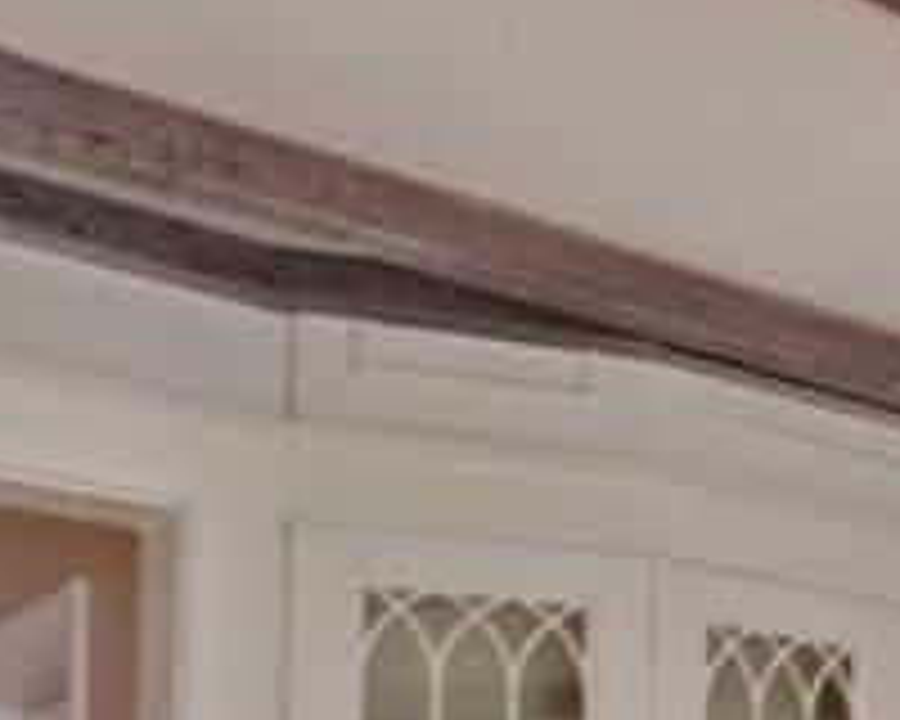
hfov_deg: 17.5
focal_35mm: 72
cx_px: 1858
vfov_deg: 18.3
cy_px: 1145
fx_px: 1918
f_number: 5.6
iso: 250
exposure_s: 1/25
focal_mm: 10
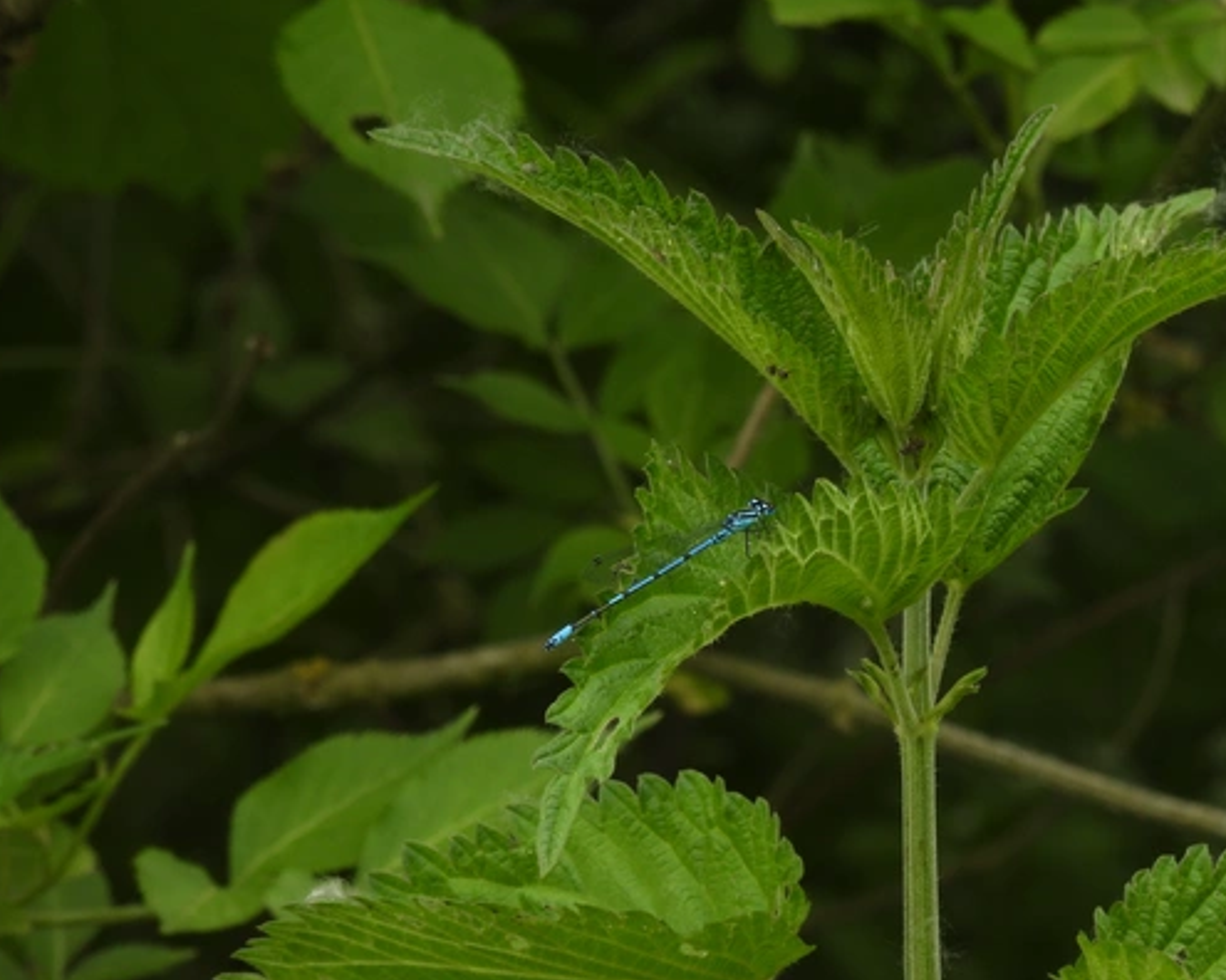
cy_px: 569
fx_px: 11901
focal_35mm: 328
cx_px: 676
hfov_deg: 5.9
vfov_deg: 4.7
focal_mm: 46.4
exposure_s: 1/125
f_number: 5.6
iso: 100
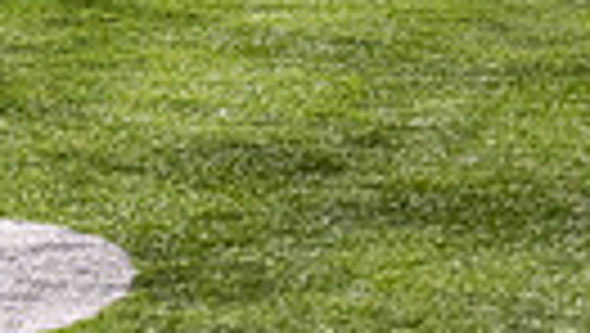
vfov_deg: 3.7
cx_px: -108
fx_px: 5090
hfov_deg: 6.6
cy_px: -407
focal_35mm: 325
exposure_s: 1/500
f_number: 3.2
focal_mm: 70
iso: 1250
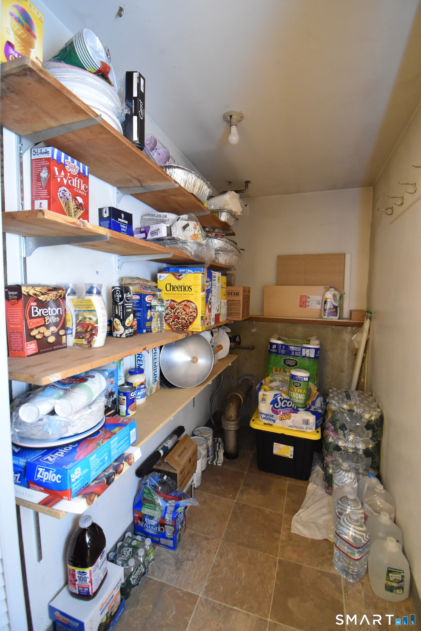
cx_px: 210
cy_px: 316
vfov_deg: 100.4
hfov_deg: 77.3
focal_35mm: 15
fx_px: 263
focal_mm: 10
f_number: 4.5
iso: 3200
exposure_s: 1/6
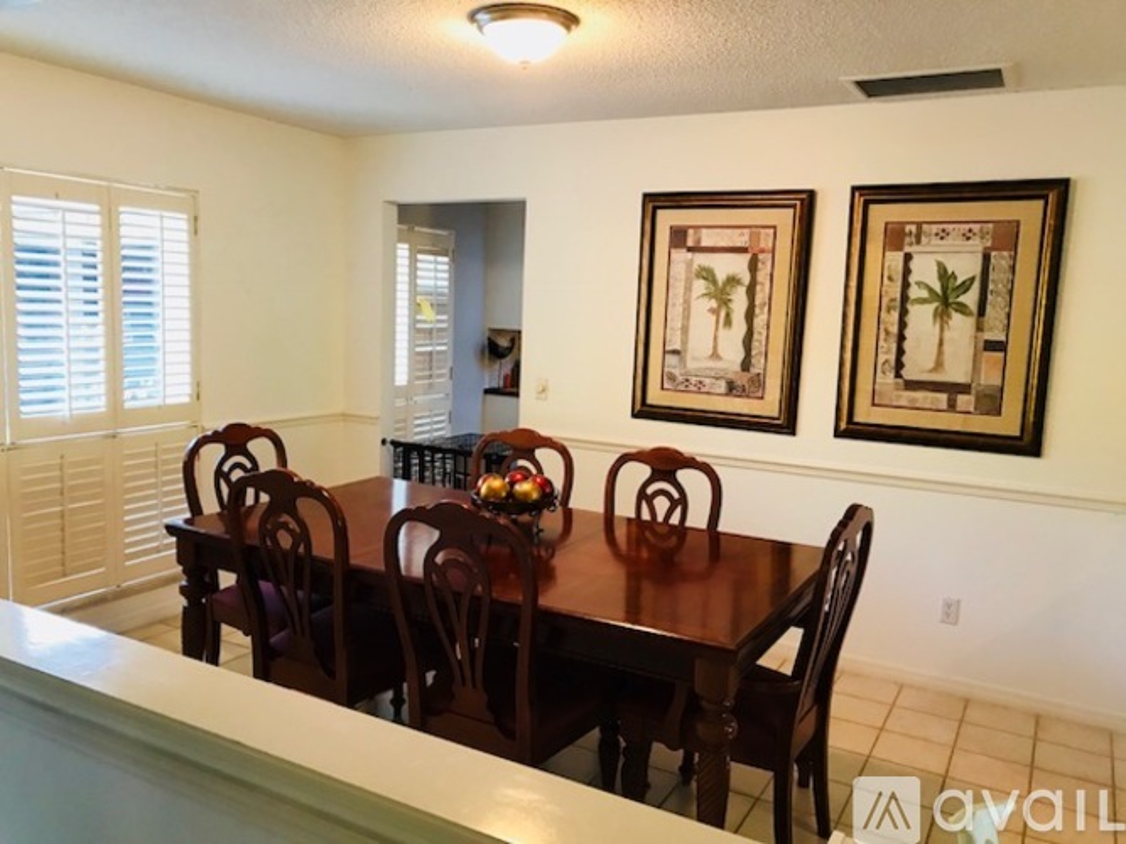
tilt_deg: -6.9
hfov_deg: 63.5
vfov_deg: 49.7
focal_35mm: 28
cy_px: 422
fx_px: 911
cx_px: 563
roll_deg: -2.4
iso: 64
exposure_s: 1/15
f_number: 1.8
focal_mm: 3.99
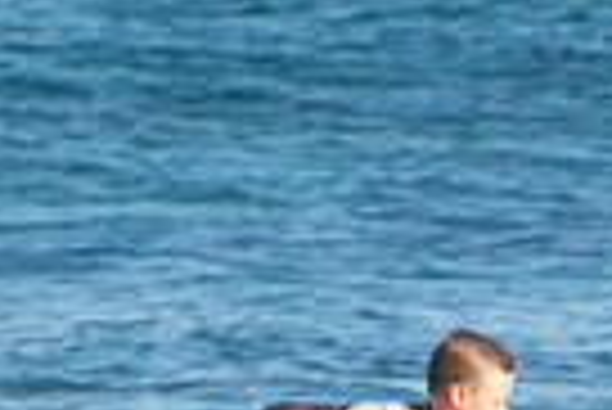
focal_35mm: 2556
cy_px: 610
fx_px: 43498
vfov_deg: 0.5
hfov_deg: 0.8
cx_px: 504
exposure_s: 1/1000
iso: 360
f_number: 5.6
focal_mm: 400
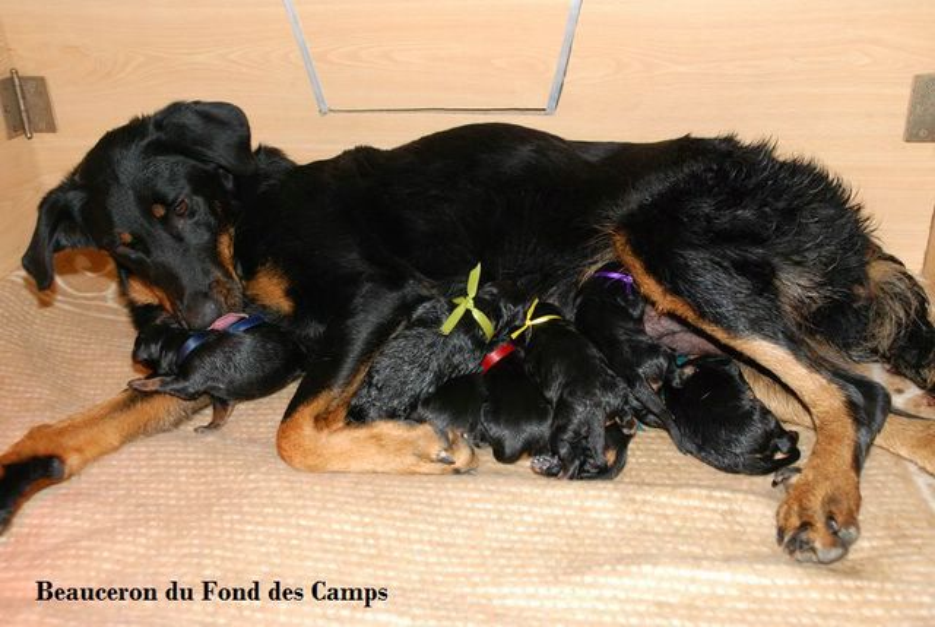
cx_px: 468
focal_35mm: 39
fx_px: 1015
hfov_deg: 49.5
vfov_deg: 34.3
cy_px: 314
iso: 640
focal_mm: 26
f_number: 6.3
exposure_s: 1/60
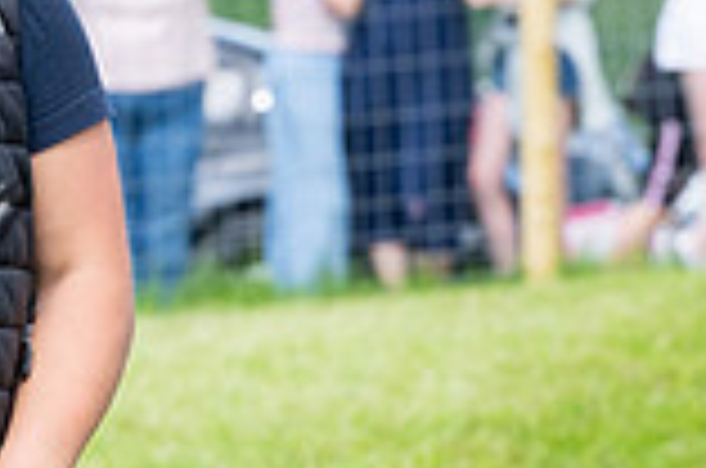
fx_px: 15207
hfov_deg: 2.7
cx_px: -524
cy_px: -58
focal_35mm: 777
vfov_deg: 1.8
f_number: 8
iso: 400
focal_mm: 180
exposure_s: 1/400
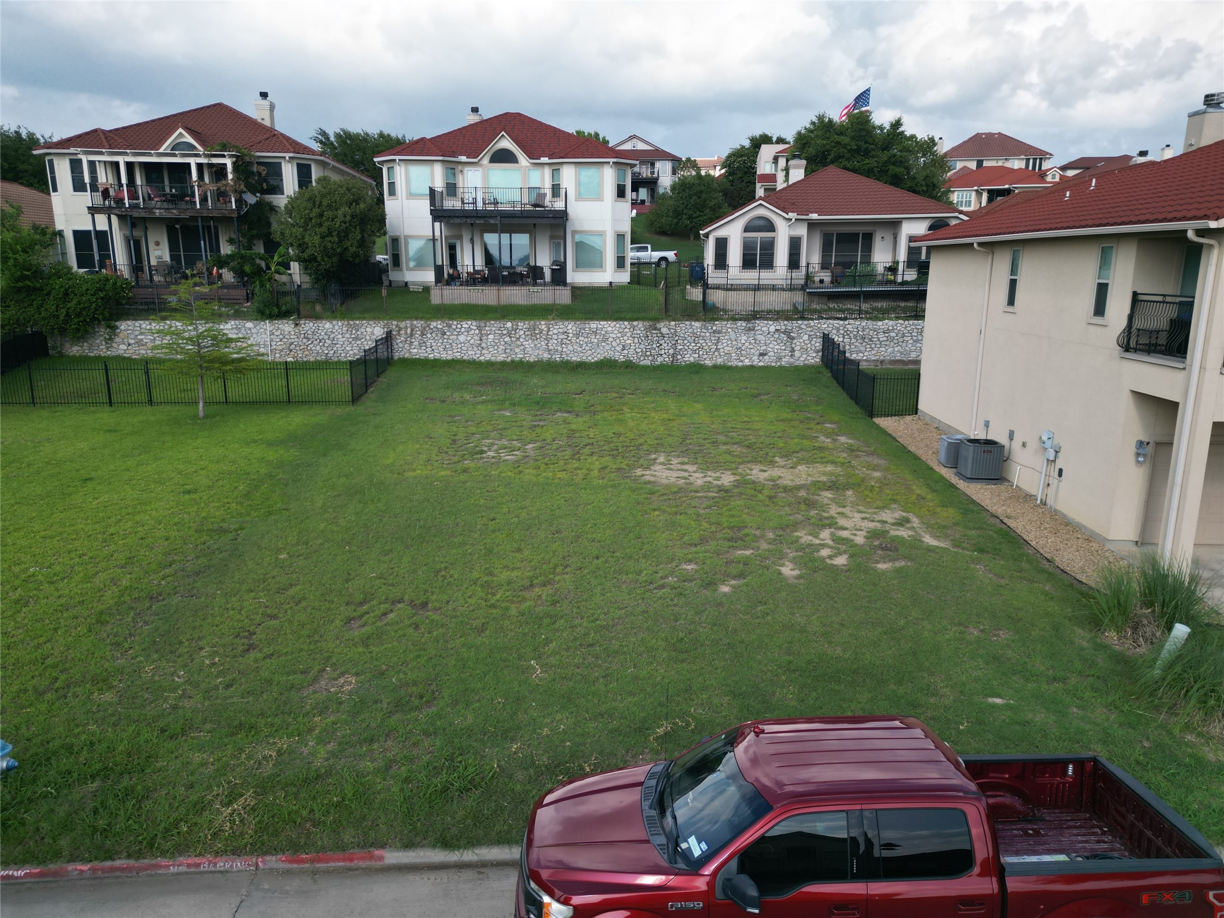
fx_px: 849
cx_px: 612
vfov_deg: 56.8
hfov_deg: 71.6
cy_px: 459
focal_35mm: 24
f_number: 1.7
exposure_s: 1/3000
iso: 160
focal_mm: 6.72
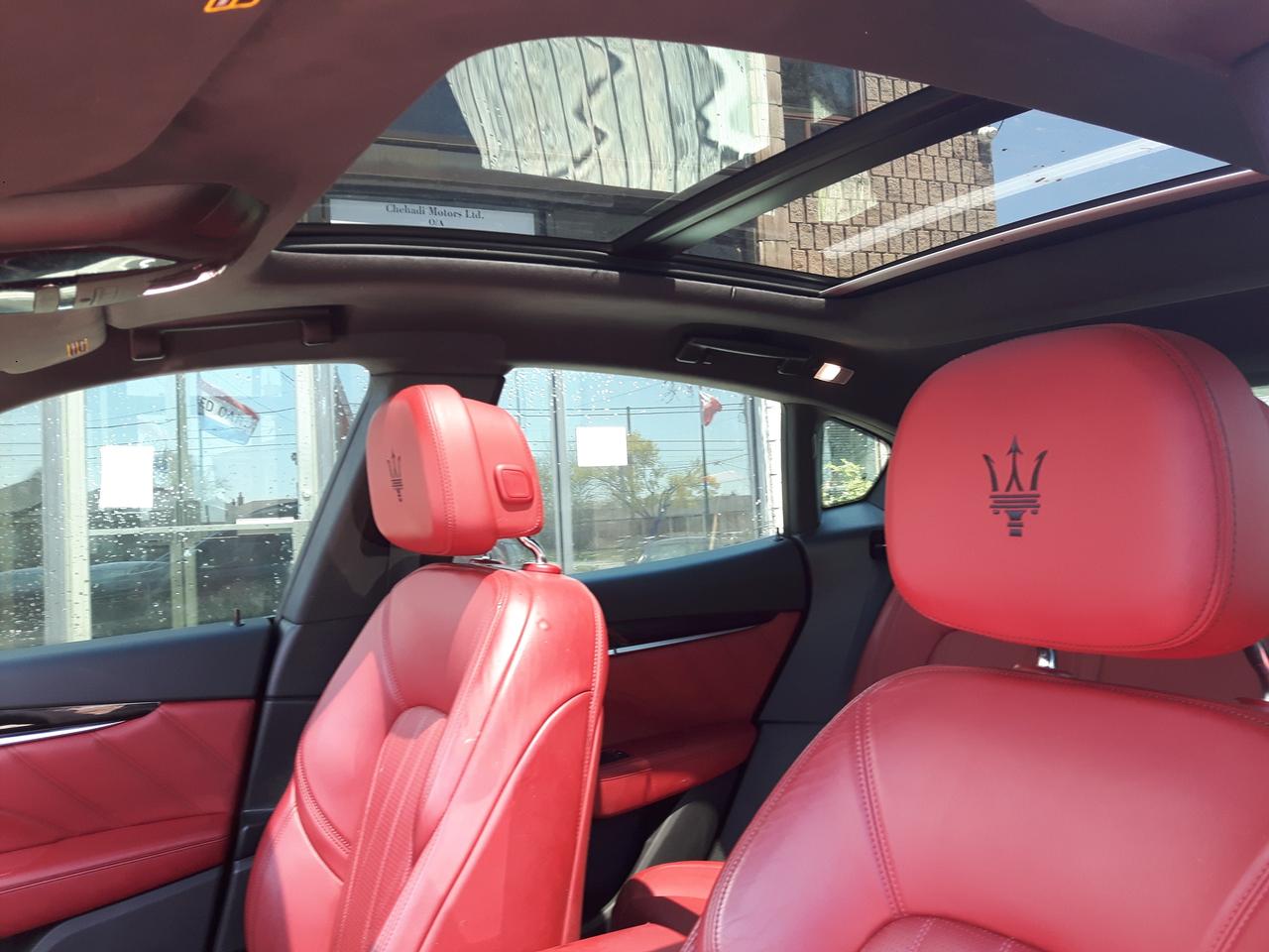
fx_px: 1136
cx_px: 634
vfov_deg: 45.4
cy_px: 476
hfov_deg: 58.4
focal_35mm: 31
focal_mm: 3.7
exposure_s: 1/50
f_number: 1.9
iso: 50
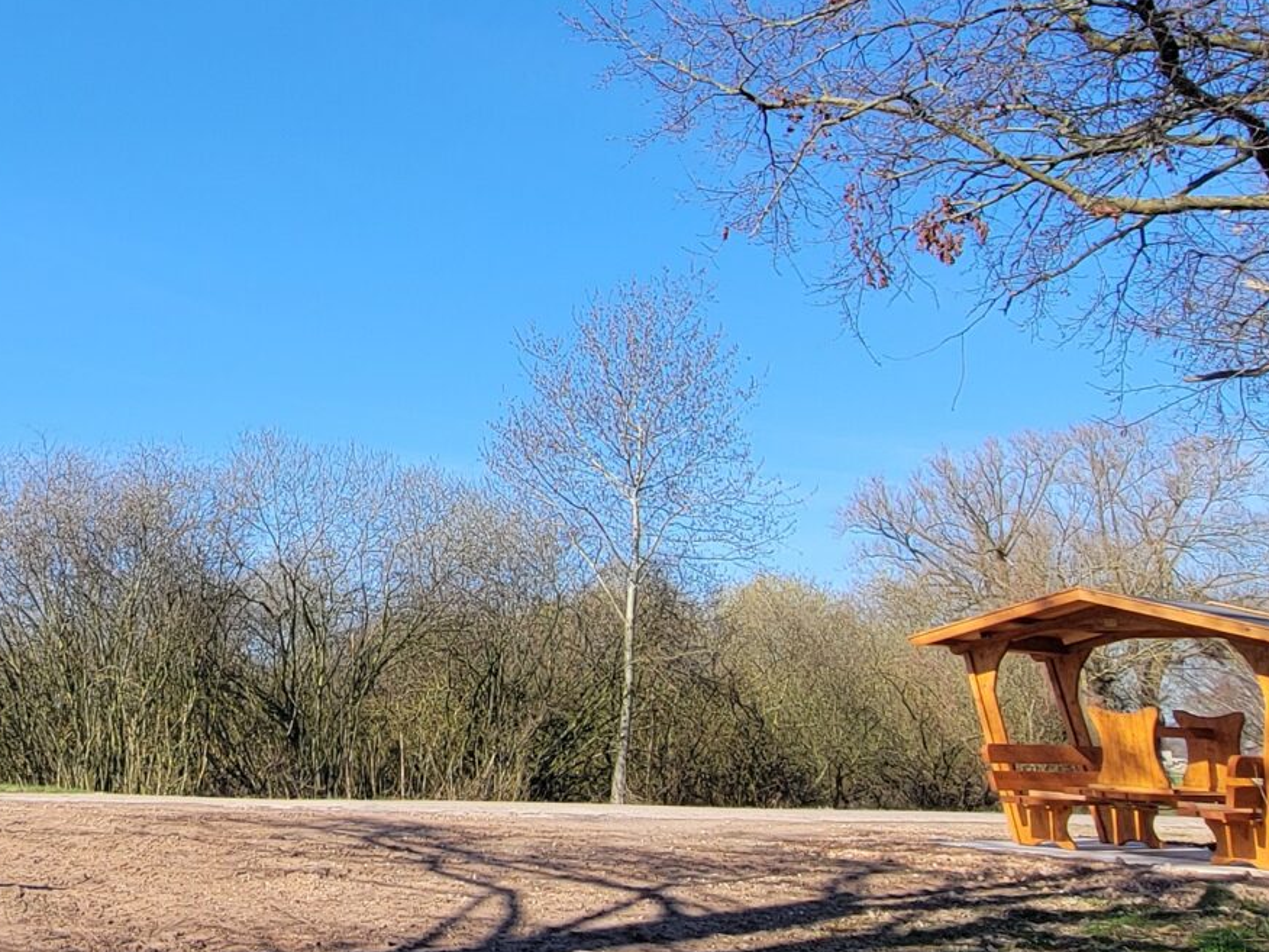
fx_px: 1393
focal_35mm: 38
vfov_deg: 37.0
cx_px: 25
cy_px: 268
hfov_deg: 42.8
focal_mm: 2.2
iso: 50
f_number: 2.2
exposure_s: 1/927
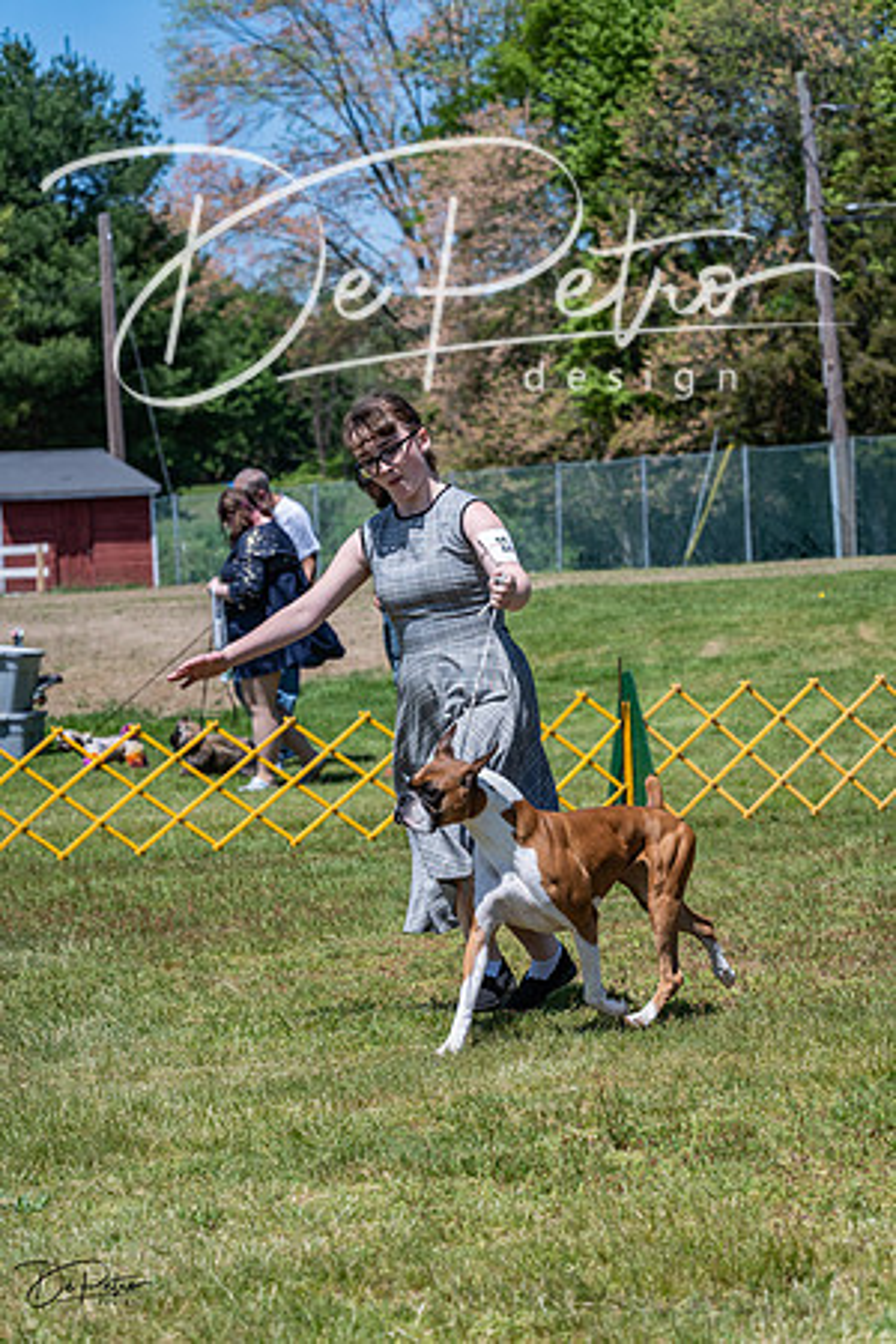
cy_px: 672
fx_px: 3957
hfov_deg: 12.9
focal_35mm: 106
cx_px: 448
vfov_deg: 19.3
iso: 400
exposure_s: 1/1600
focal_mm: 106
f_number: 7.1
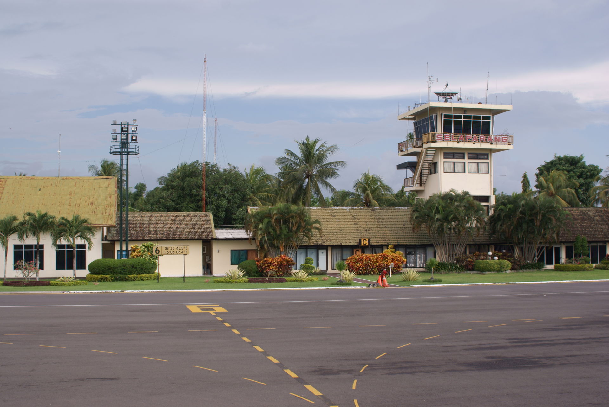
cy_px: 204
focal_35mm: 42
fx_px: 711
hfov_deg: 46.4
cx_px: 304
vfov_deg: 32.0
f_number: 10
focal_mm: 28
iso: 100
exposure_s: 1/80
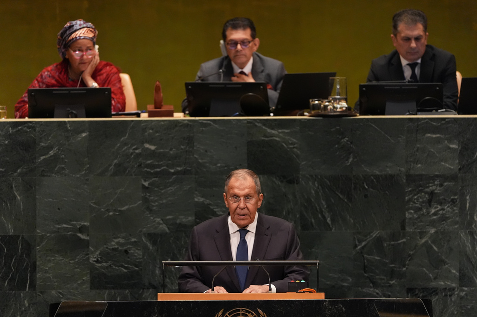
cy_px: 158
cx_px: 238
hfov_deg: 3.4
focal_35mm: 600
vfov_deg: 2.3
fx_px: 7947
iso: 5000
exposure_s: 1/500
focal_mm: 600
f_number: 4
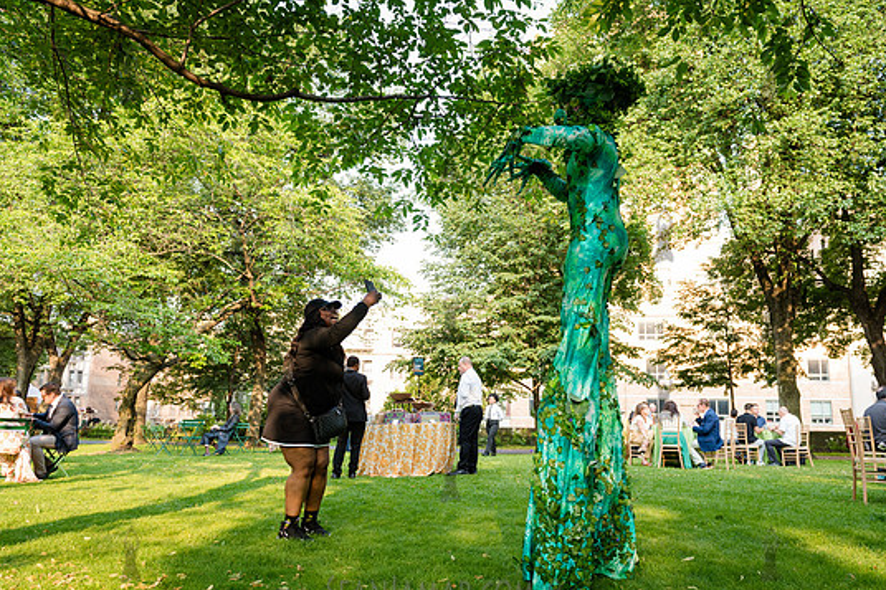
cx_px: 450
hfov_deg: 69.4
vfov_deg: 49.5
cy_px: 313
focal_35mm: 26
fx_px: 640
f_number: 3.5
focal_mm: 24
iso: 500
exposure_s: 1/250
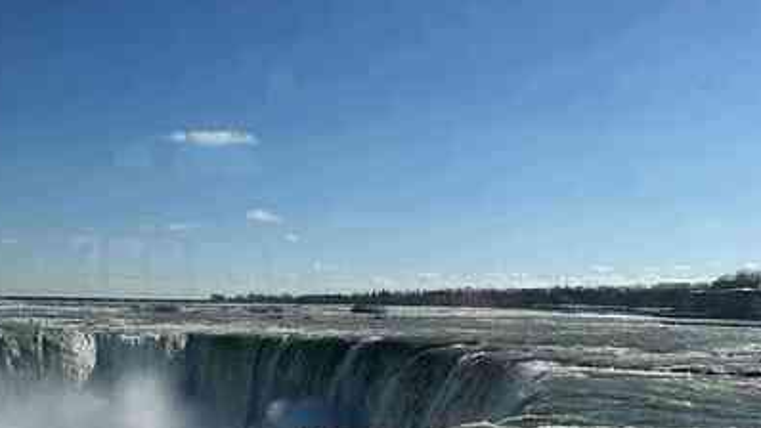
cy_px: 380
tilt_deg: -6.6
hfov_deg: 46.5
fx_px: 848
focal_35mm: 42
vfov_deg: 27.4
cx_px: 185
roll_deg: -1.1
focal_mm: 6.86
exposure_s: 1/9709
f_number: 1.78
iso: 80
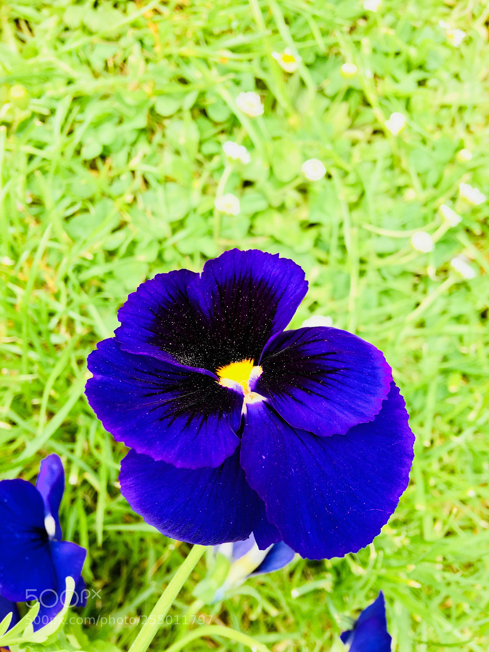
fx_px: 546
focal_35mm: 29
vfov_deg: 61.7
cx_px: 244
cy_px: 326
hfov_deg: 48.2
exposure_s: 1/105
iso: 25
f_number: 2.2
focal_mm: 4.15
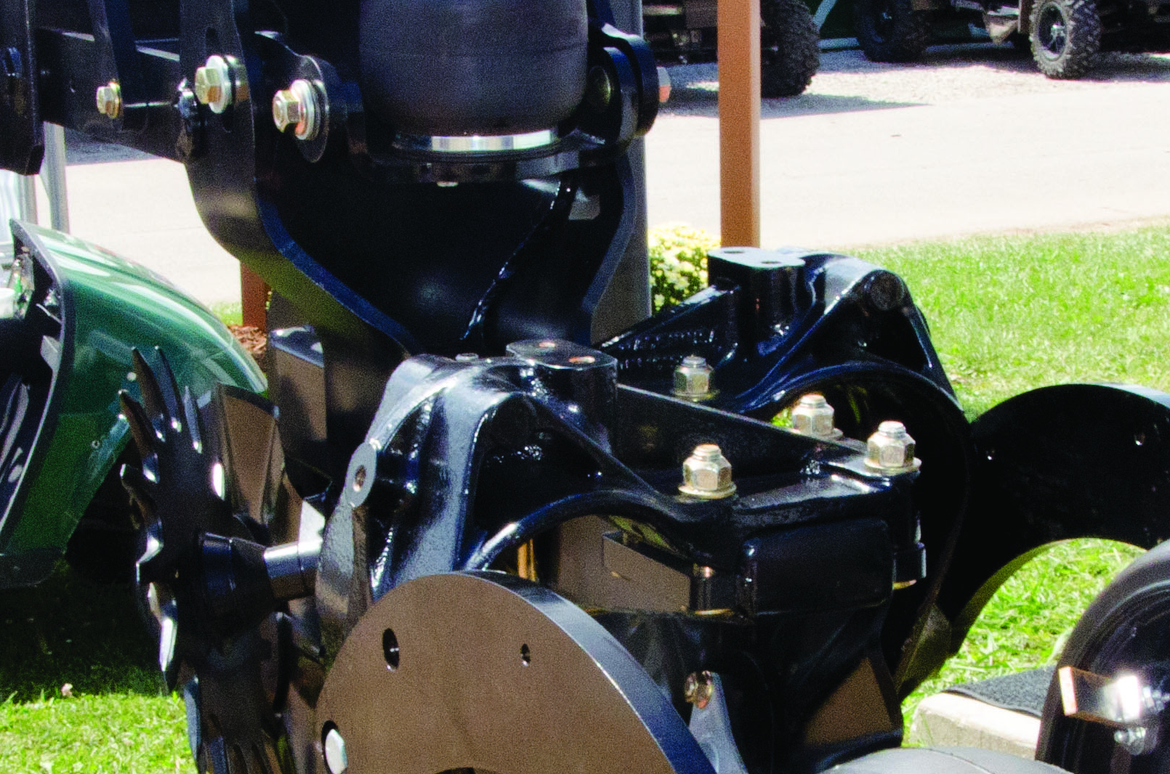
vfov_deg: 13.4
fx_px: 3275
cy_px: 602
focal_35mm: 101
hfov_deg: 20.3
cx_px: 603
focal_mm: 22
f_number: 20
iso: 800
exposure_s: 1/250
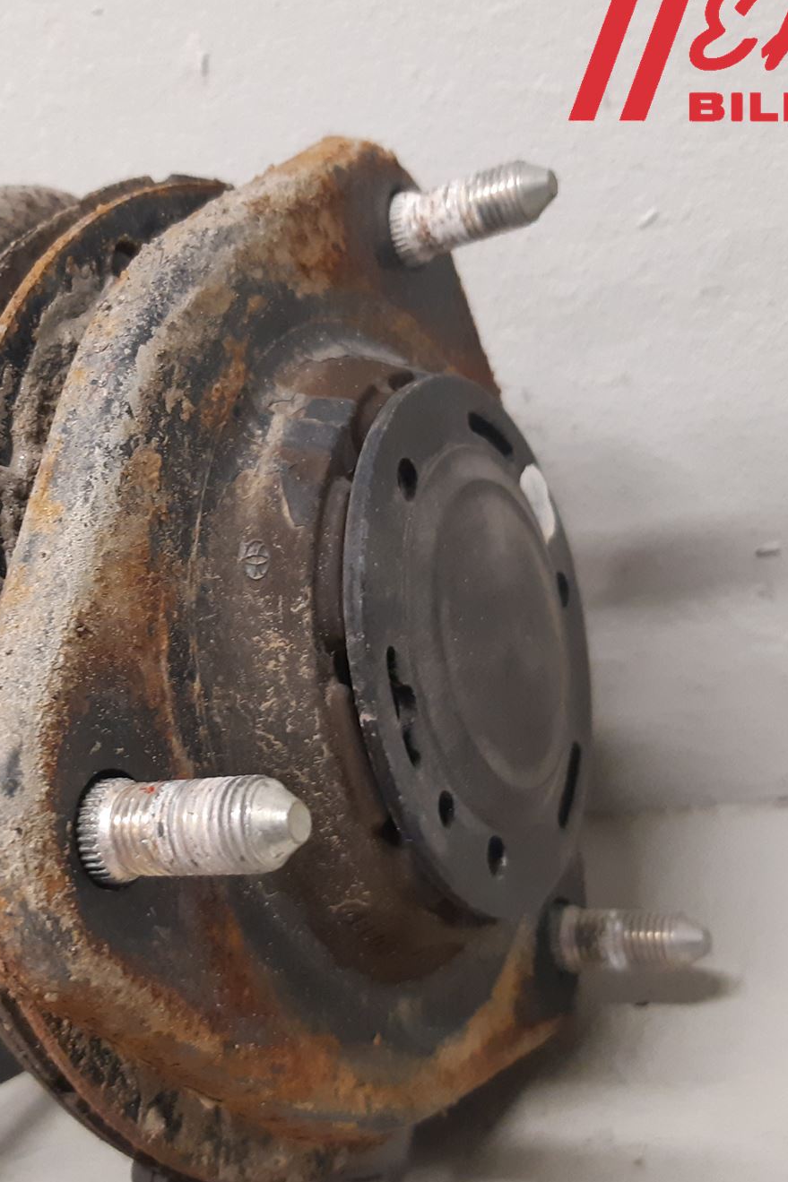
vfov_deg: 46.3
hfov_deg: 31.3
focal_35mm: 42
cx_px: 201
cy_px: 658
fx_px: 1379
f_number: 1.7
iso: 250
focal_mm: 3.93
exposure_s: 1/33
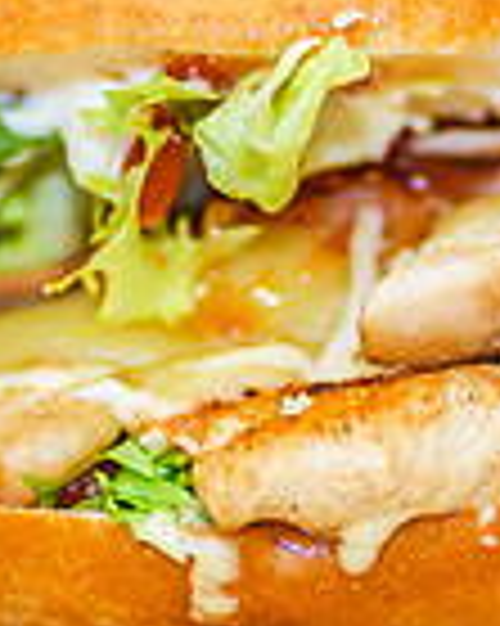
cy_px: 325
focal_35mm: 400
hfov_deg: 3.9
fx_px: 7407
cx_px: 265
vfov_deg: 4.8
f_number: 1.8
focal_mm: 85
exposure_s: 1/80
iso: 100
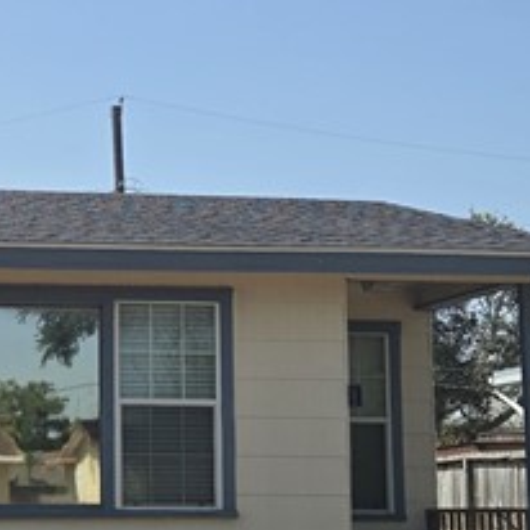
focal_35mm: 101
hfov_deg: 16.6
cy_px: 365
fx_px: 1750
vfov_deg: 17.2
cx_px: -72
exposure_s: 1/2921
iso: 32
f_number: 1.8
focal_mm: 5.4
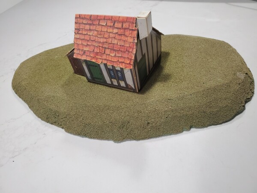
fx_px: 193
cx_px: 128
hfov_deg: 67.3
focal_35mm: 26
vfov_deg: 53.1
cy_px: 96
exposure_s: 1/60
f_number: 2.4
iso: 200
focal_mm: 4.3
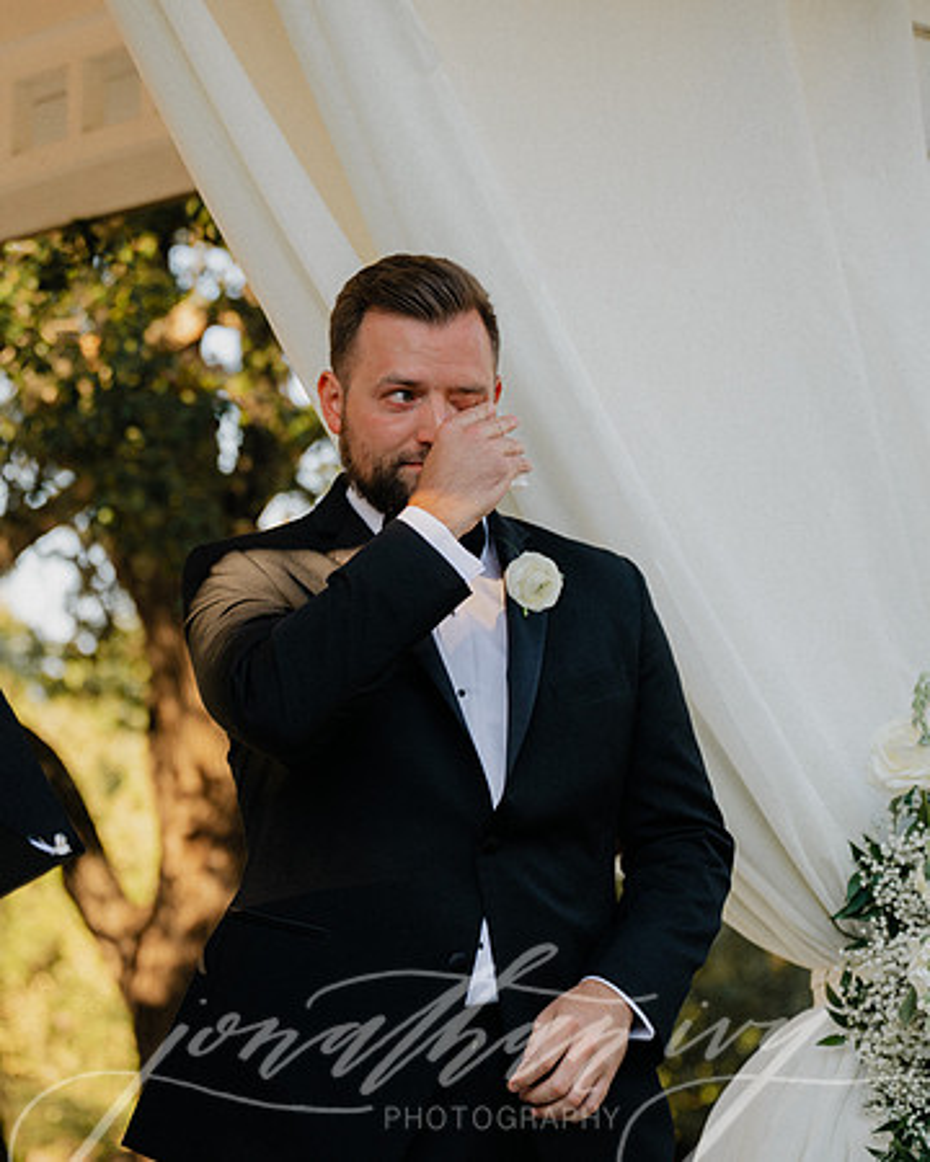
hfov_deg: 15.4
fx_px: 3436
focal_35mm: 100
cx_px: 417
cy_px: 528
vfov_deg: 19.2
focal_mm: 65
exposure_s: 1/500
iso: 200
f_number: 2.8
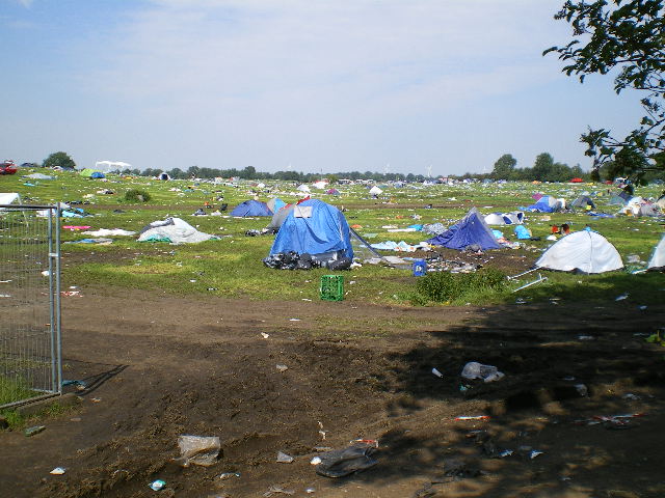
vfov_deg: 37.7
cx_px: 332
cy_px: 249
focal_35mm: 38
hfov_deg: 49.0
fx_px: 730
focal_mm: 6.3
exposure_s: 1/400
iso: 64
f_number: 4.6
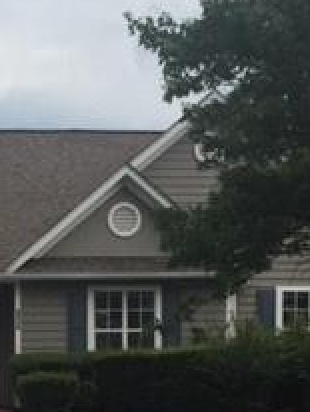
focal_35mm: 90
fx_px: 1072
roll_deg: -1.2
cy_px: 402
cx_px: 26
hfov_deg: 16.2
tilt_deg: -3.3
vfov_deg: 21.1
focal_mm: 4.15
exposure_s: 1/2639
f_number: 2.2
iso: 32
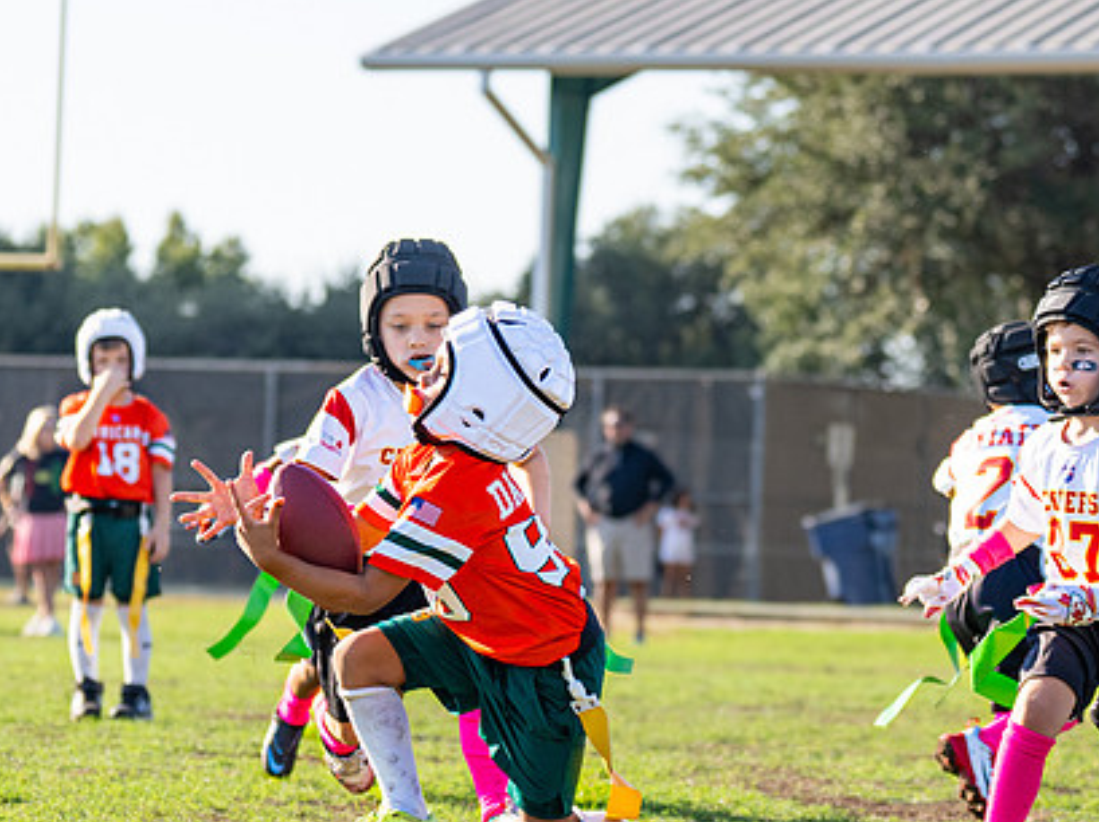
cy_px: 488
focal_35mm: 182
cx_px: 432
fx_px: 5773
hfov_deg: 10.9
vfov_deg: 8.1
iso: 250
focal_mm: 70
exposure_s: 1/2500
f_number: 2.8
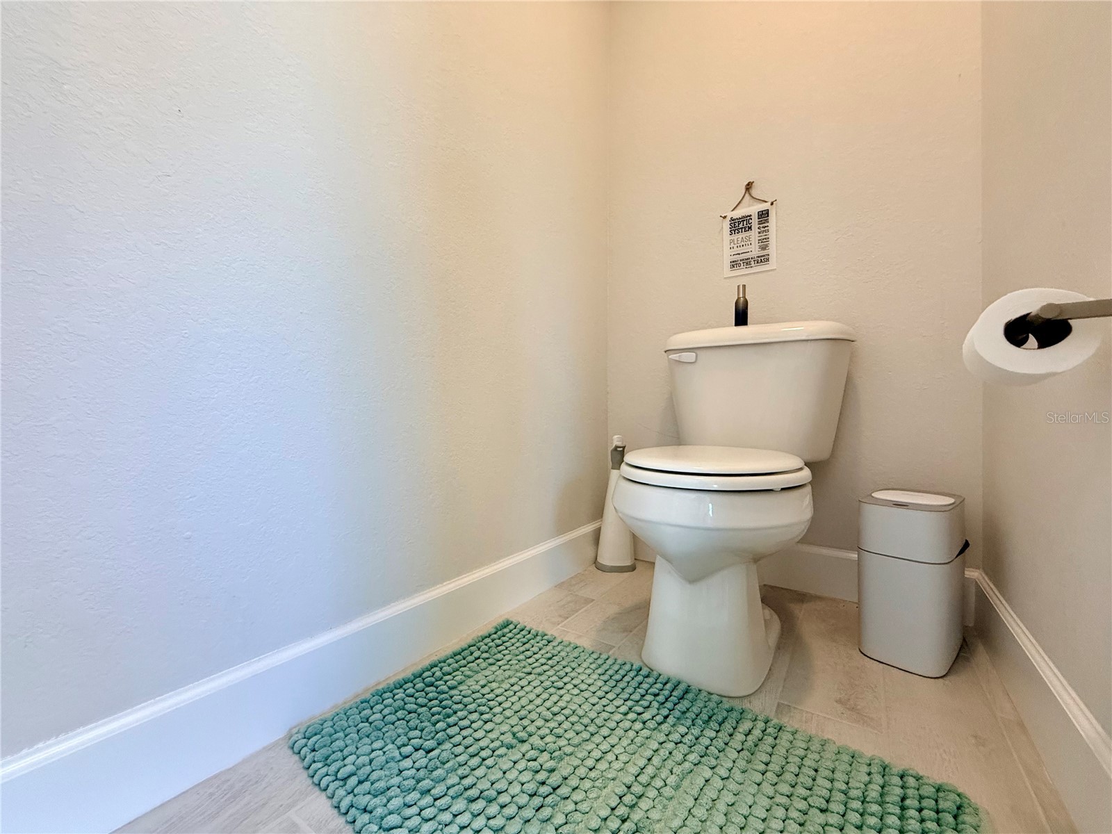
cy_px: 417
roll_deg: +0.1
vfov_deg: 85.7
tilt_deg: +0.0
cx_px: 556
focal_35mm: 14
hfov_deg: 102.1
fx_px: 450
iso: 250
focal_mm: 2.22
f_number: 2.2
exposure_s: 1/120
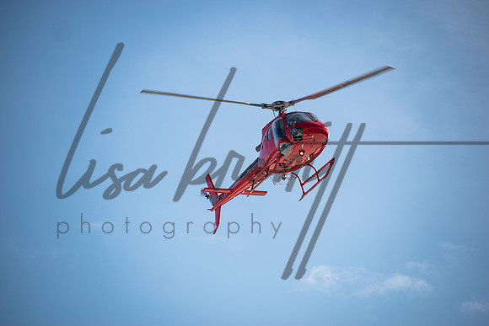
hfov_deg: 7.2
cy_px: 163
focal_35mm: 285
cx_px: 244
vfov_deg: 4.8
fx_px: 3872
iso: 100
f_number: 5.3
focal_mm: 190
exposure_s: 1/640
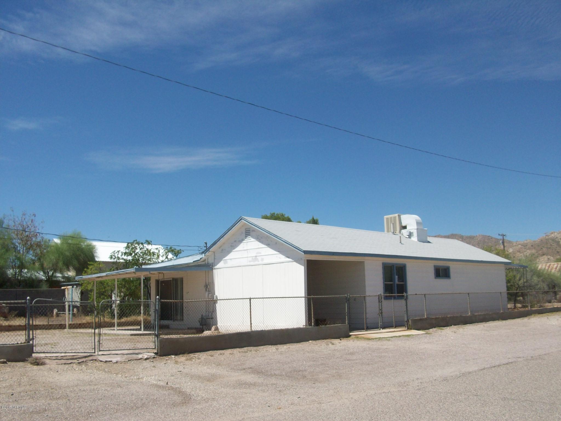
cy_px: 210
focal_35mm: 34
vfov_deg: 41.8
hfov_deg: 54.0
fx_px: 551
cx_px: 280
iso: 64
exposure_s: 1/479
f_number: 5.5
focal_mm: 5.7
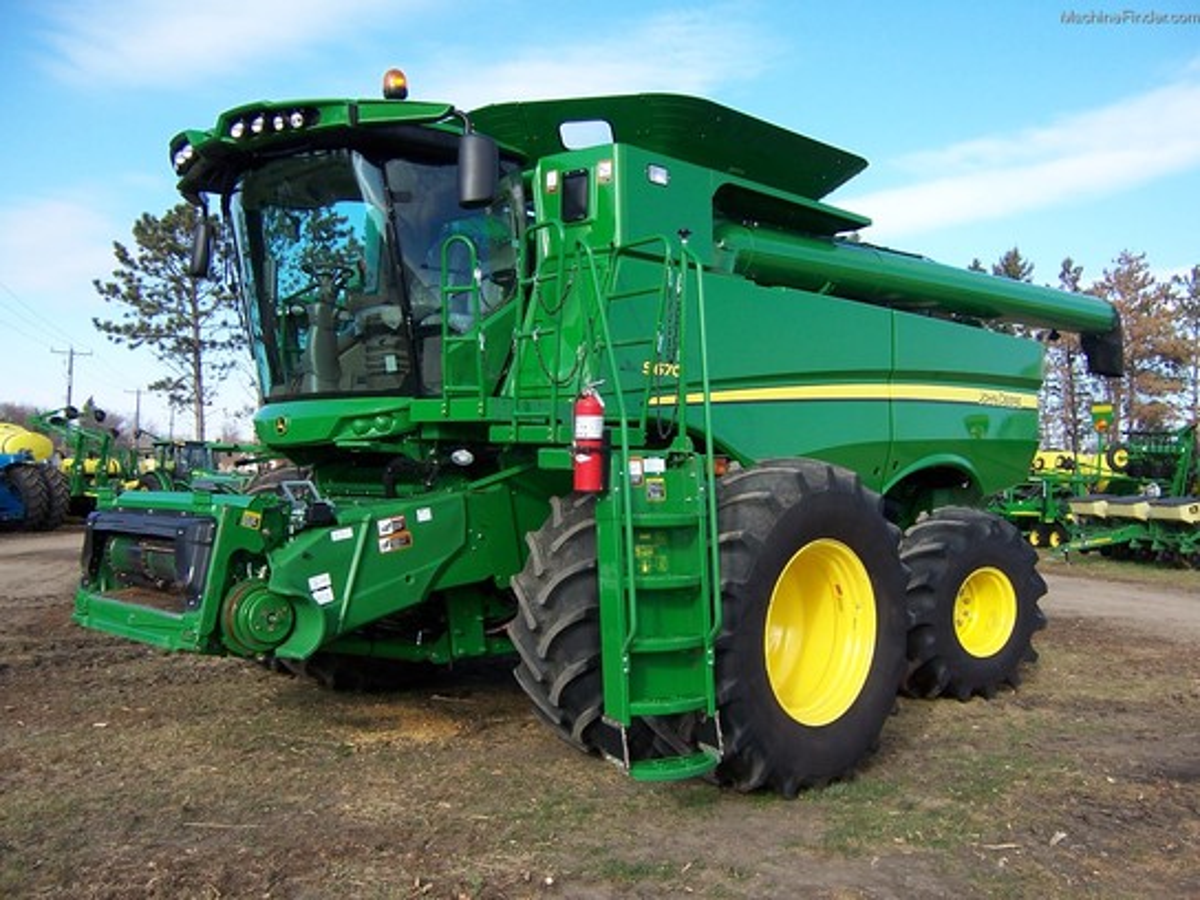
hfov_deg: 55.4
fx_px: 1144
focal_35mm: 33
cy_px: 450
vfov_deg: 42.9
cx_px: 600
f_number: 3.4
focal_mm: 5.5
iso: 80
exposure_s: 1/350
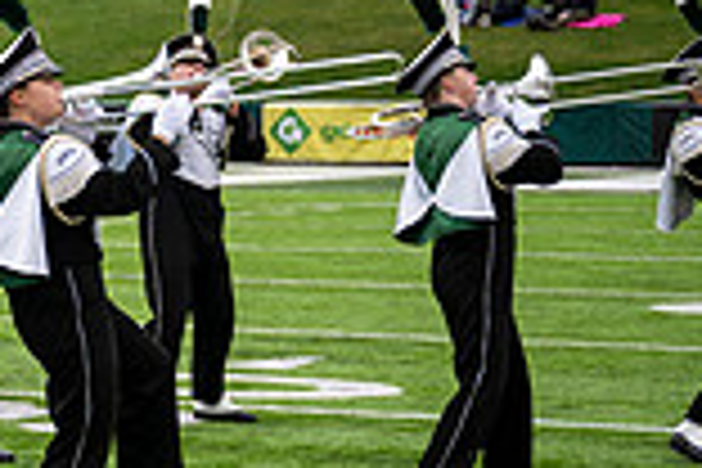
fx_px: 3841
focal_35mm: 197
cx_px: -441
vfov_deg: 7.0
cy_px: 196
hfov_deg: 10.0
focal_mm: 53
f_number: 2.8
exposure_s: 1/500
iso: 100
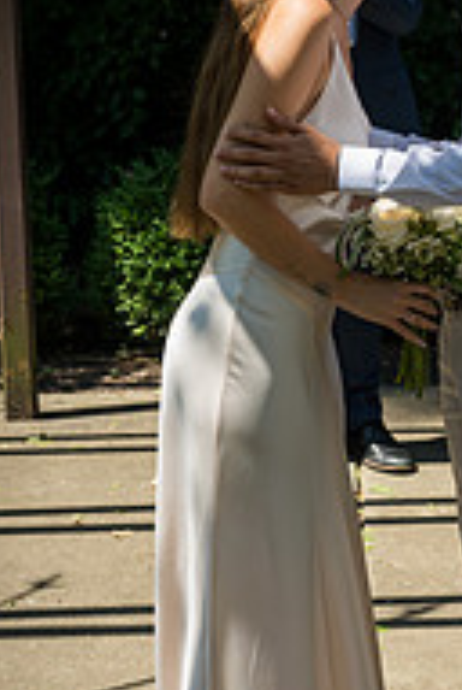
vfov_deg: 21.6
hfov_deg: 14.4
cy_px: 285
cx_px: 444
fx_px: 1803
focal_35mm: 94
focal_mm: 40
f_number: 4.8
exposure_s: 1/500
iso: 100
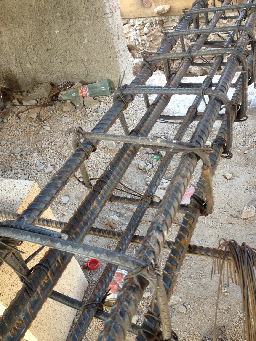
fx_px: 355
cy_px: 175
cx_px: 131
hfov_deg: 39.7
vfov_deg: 51.3
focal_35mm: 36
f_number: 2.4
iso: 100
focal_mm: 4.28
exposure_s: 1/120
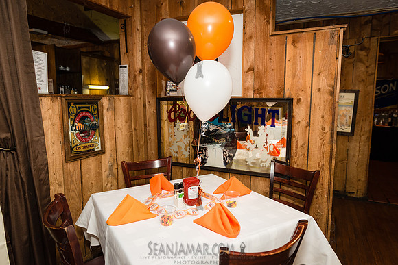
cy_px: 132
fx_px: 265
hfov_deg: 73.7
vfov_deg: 53.2
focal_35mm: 24
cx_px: 199
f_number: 3.5
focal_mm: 24
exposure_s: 1/320
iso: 1000
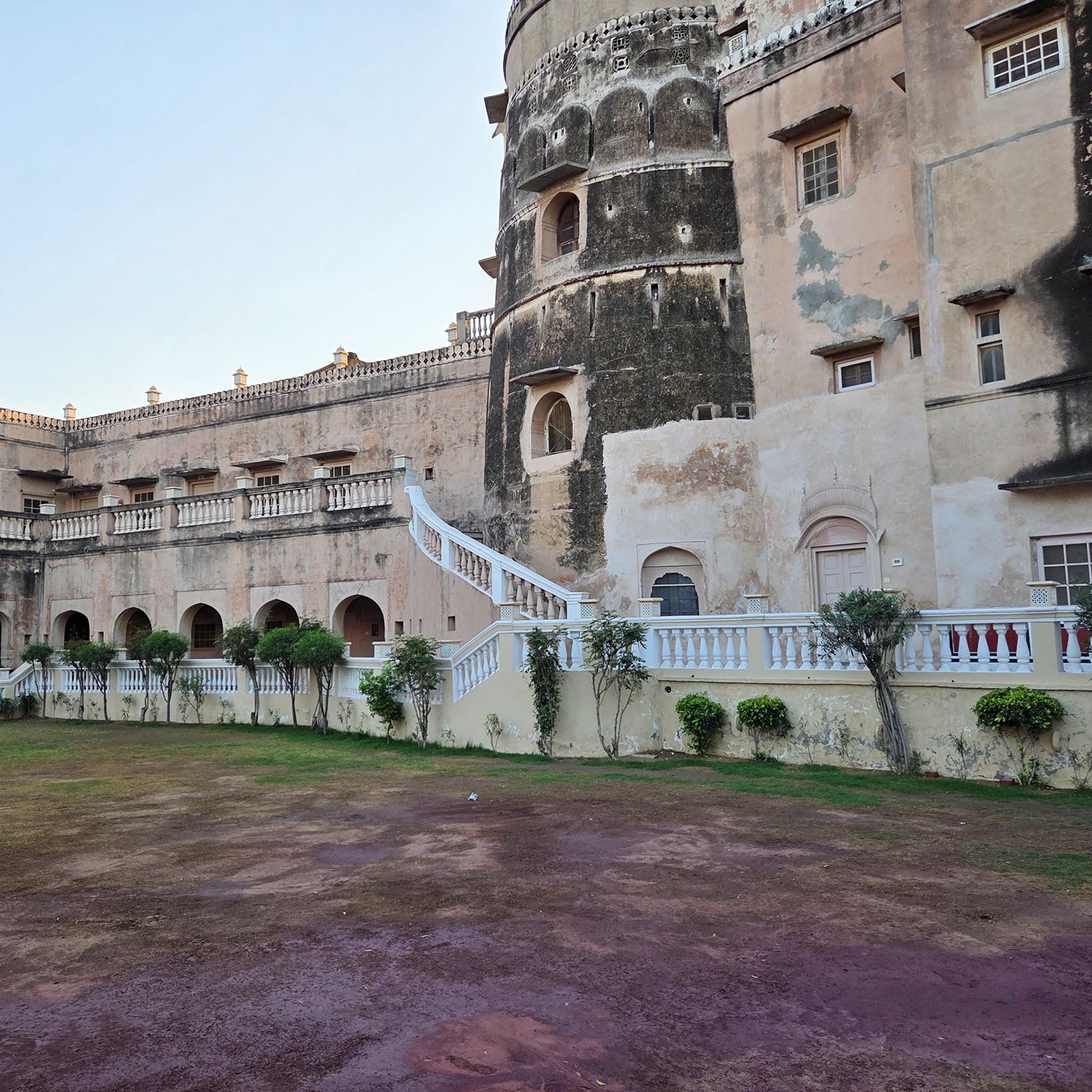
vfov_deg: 57.3
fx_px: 999
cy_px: 545
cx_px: 517
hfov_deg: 57.3
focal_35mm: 28
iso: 80
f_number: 1.8
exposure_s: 1/1372
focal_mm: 5.4
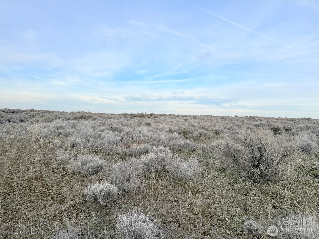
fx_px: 221
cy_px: 120
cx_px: 160
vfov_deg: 56.8
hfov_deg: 71.6
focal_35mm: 24
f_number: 1.78
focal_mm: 6.76
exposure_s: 1/1901
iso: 80
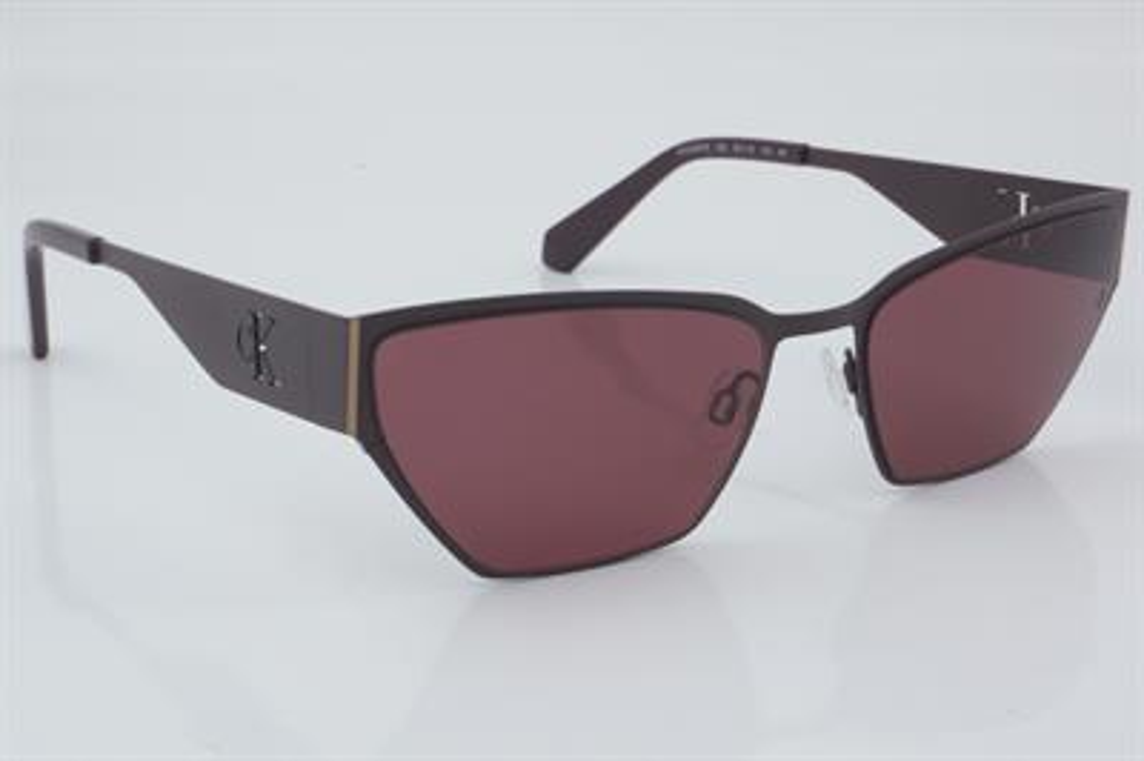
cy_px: 380
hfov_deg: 27.0
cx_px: 572
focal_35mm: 75
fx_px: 2381
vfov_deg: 18.2
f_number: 32
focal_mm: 50
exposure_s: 1/3
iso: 100
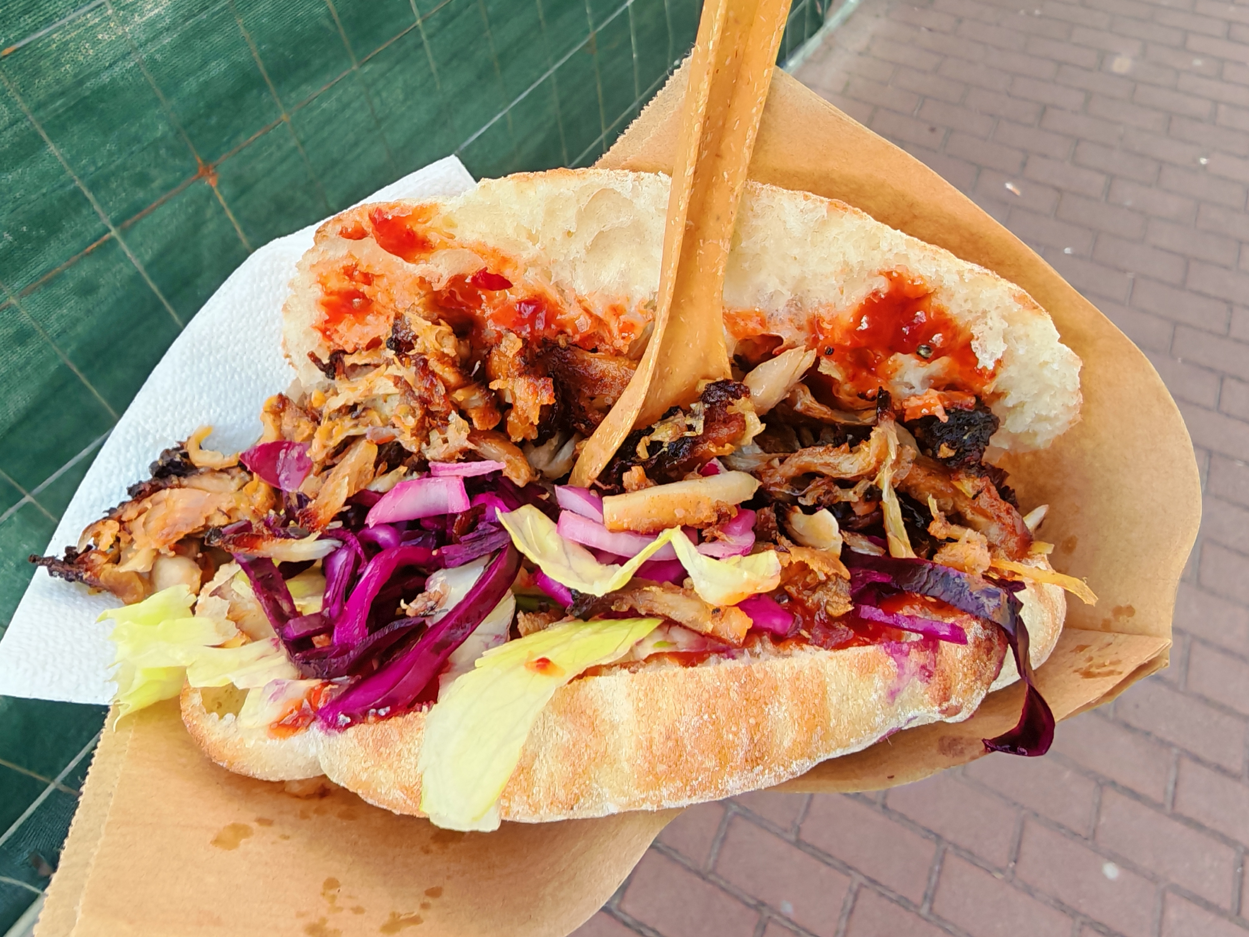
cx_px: 624
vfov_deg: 56.8
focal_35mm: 24
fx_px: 866
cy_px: 468
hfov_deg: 71.6
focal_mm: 1.82
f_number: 2
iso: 50
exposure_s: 1/100
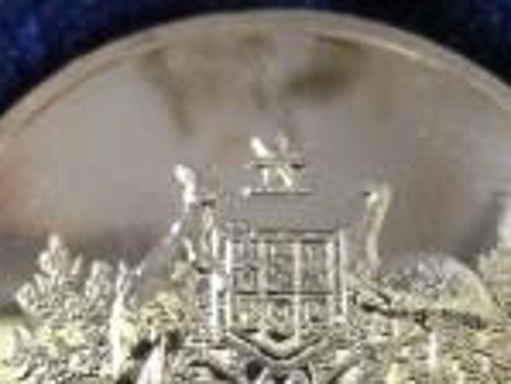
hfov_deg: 27.0
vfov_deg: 20.0
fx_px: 1064
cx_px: 278
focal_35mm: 72
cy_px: 357
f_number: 3.2
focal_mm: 4
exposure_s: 1/30
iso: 400
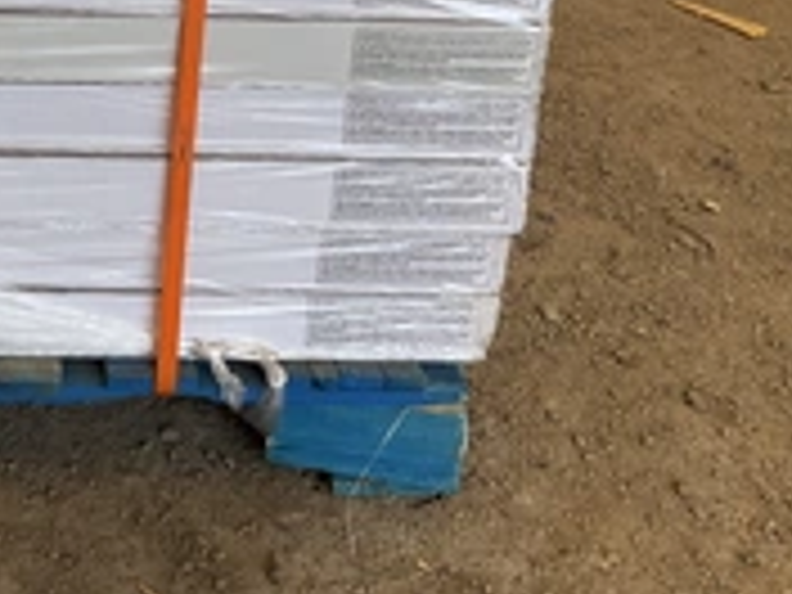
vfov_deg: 21.2
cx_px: -18
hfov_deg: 27.5
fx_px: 1510
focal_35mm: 66
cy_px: -54
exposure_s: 1/486
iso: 25
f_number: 1.8
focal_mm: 3
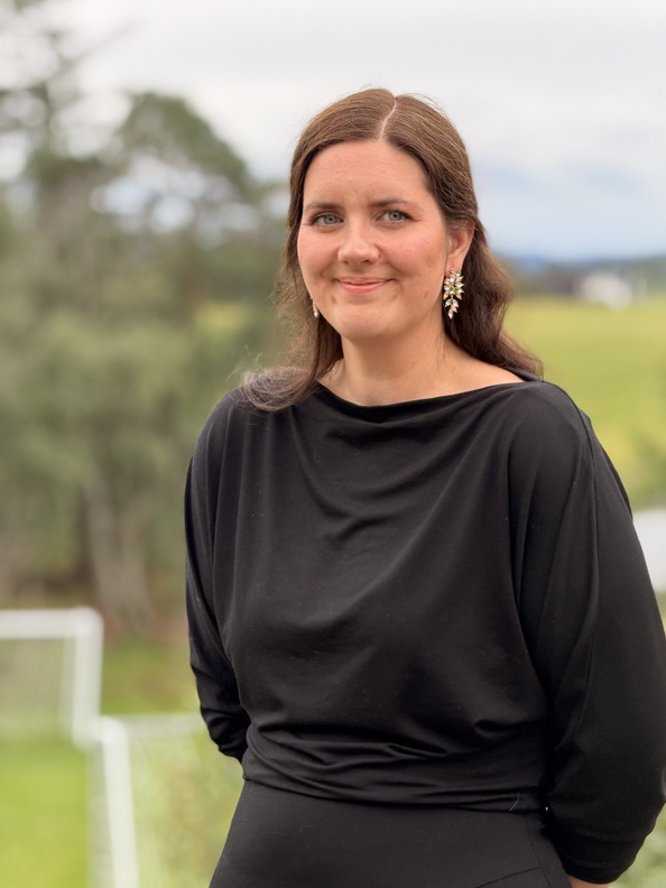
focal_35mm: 101
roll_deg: +1.3
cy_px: 445
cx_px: 334
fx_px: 2591
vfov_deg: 19.4
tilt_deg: -2.6
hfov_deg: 14.6
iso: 100
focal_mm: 16.89
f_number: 2.8
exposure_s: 1/121
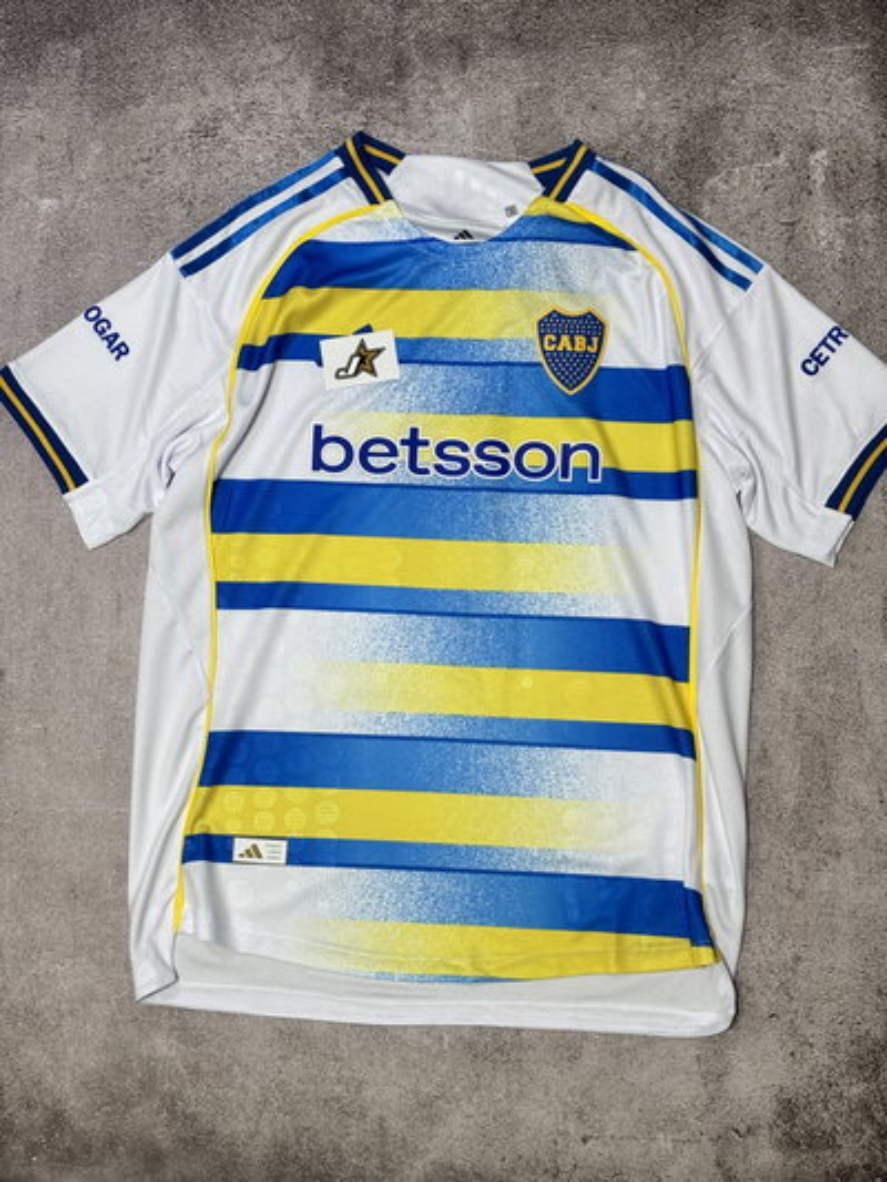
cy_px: 591
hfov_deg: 28.0
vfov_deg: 36.8
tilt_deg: -84.2
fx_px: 1776
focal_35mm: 52
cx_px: 444
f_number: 1.6
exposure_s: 1/50
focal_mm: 5.96
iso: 125
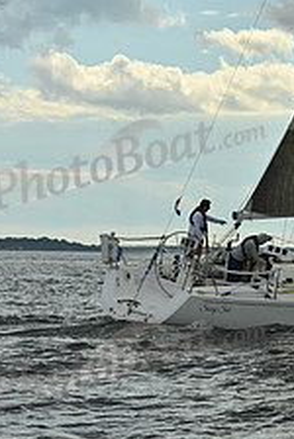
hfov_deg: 7.5
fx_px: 2210
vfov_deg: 11.3
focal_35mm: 181
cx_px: 368
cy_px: 31
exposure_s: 1/800
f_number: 10
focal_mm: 70
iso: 250
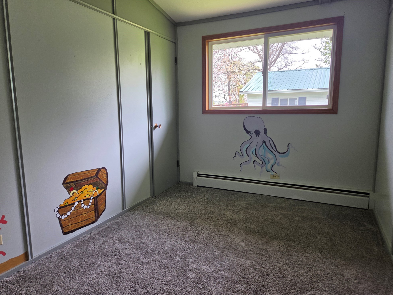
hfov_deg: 71.6
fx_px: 272
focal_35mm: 24
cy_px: 144
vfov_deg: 56.8
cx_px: 197
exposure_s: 1/180
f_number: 1.8
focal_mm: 5.4
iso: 125
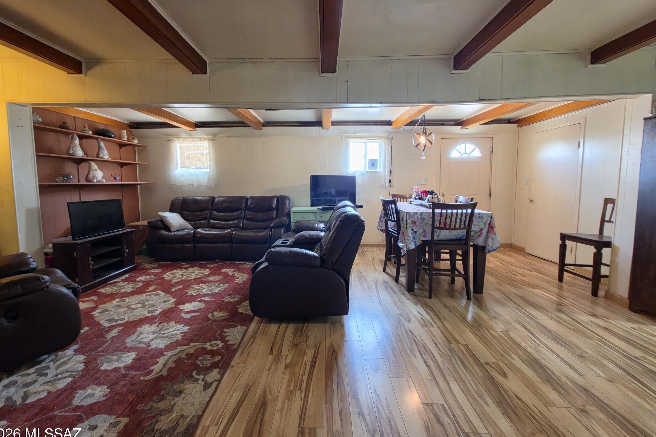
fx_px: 255
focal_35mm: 14
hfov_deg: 104.2
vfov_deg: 81.1
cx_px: 317
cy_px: 203
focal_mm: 2.2
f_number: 1.9
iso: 320
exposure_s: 1/60
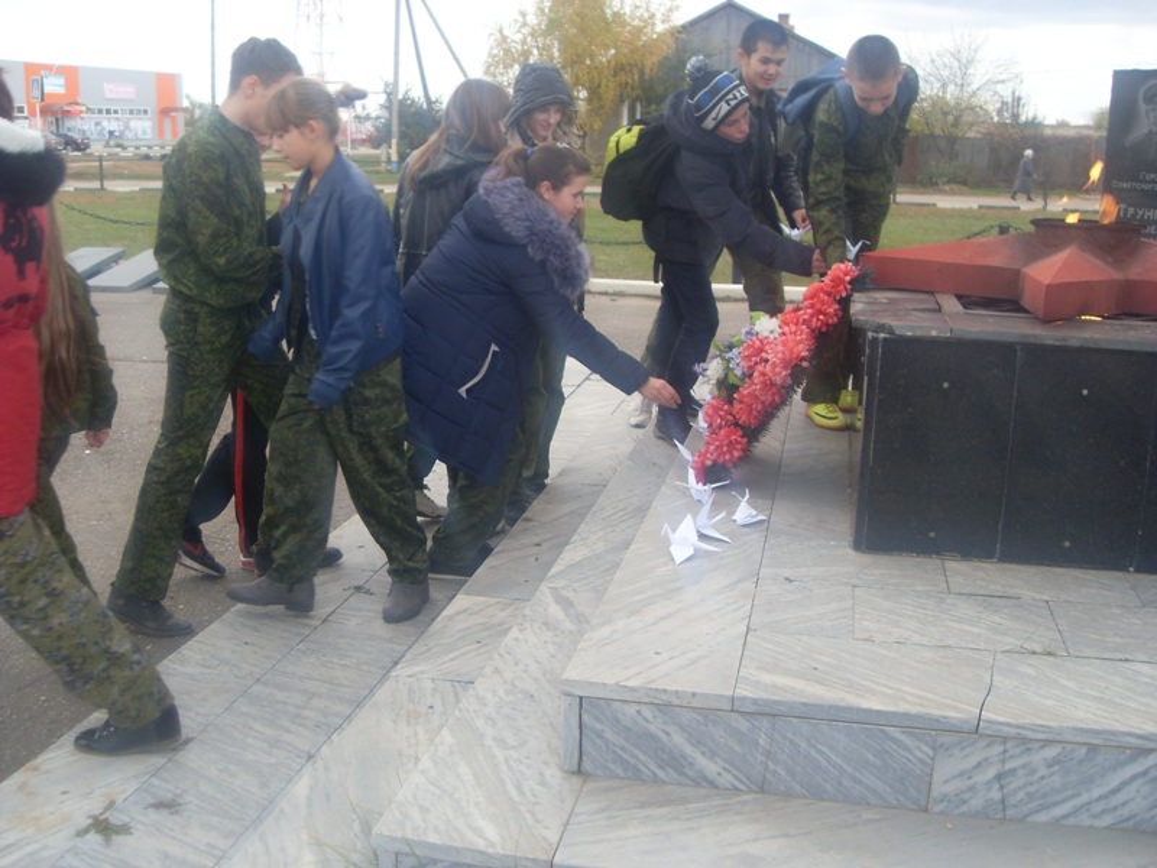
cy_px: 434
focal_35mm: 37
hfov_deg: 50.1
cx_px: 578
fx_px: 1237
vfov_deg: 38.7
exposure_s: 1/125
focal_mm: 6.3
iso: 80
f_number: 2.8
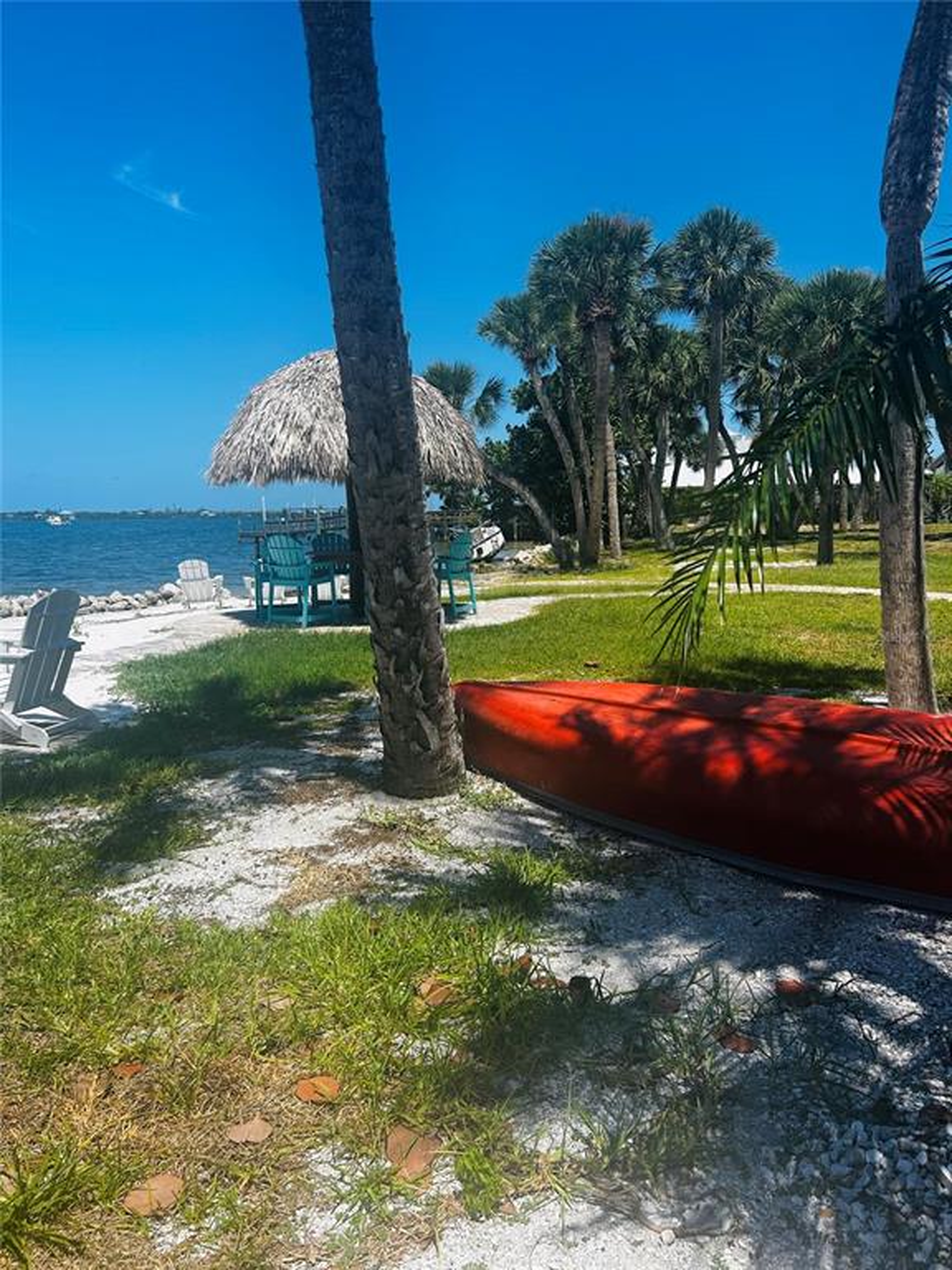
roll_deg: +1.3
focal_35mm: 26
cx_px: 476
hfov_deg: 53.1
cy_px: 635
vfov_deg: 67.3
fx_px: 953
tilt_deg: -5.2
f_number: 1.5
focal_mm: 5.7
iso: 50
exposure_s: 1/4115
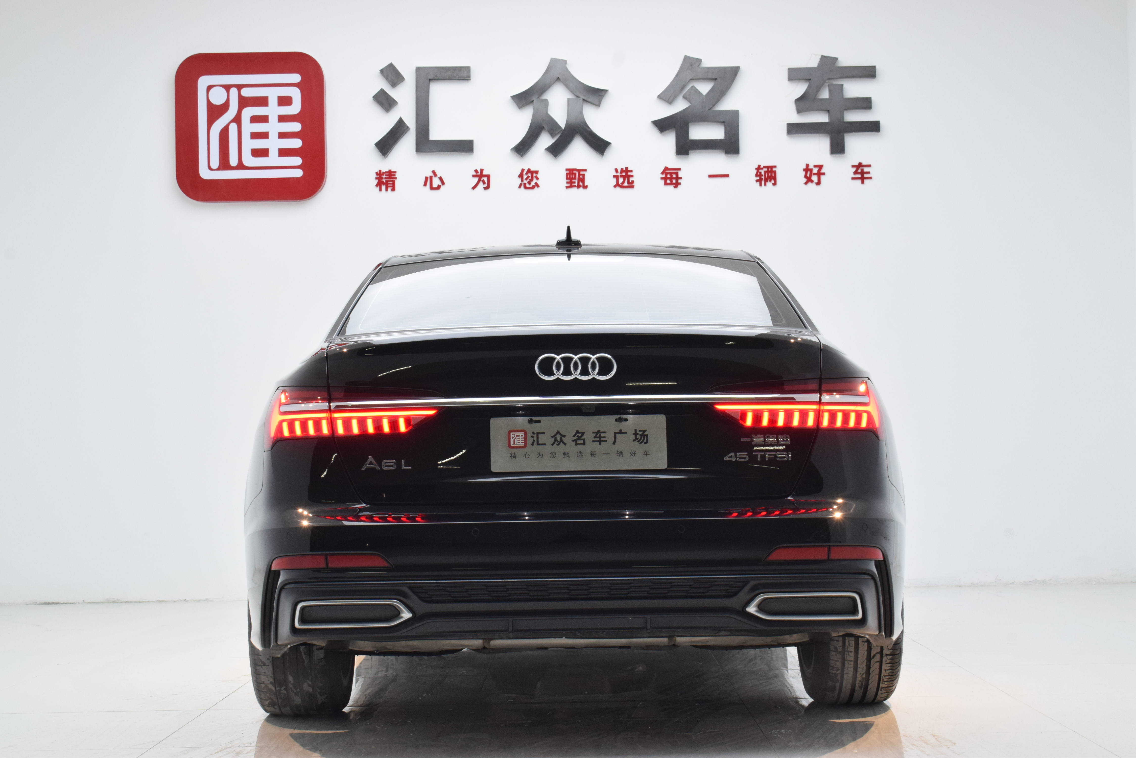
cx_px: 568
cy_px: 379
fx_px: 1894
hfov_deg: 33.4
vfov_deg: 22.6
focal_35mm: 60
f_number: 14
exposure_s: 1/25
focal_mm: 40
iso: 1000
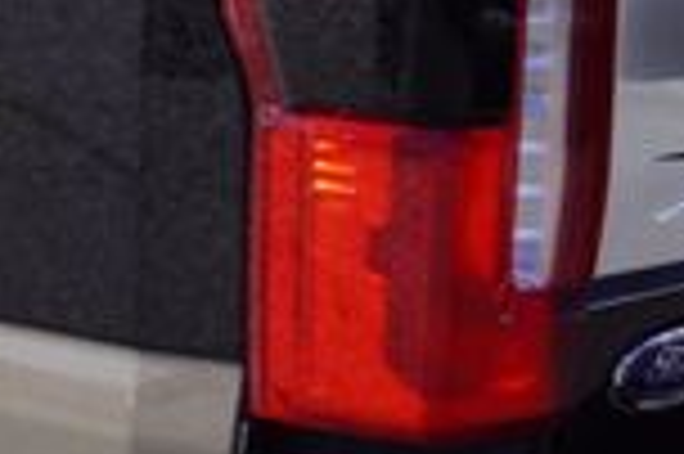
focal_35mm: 192
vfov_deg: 7.1
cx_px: -364
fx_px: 3651
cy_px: 157
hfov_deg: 10.3
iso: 100
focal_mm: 19
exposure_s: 1/125
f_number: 9
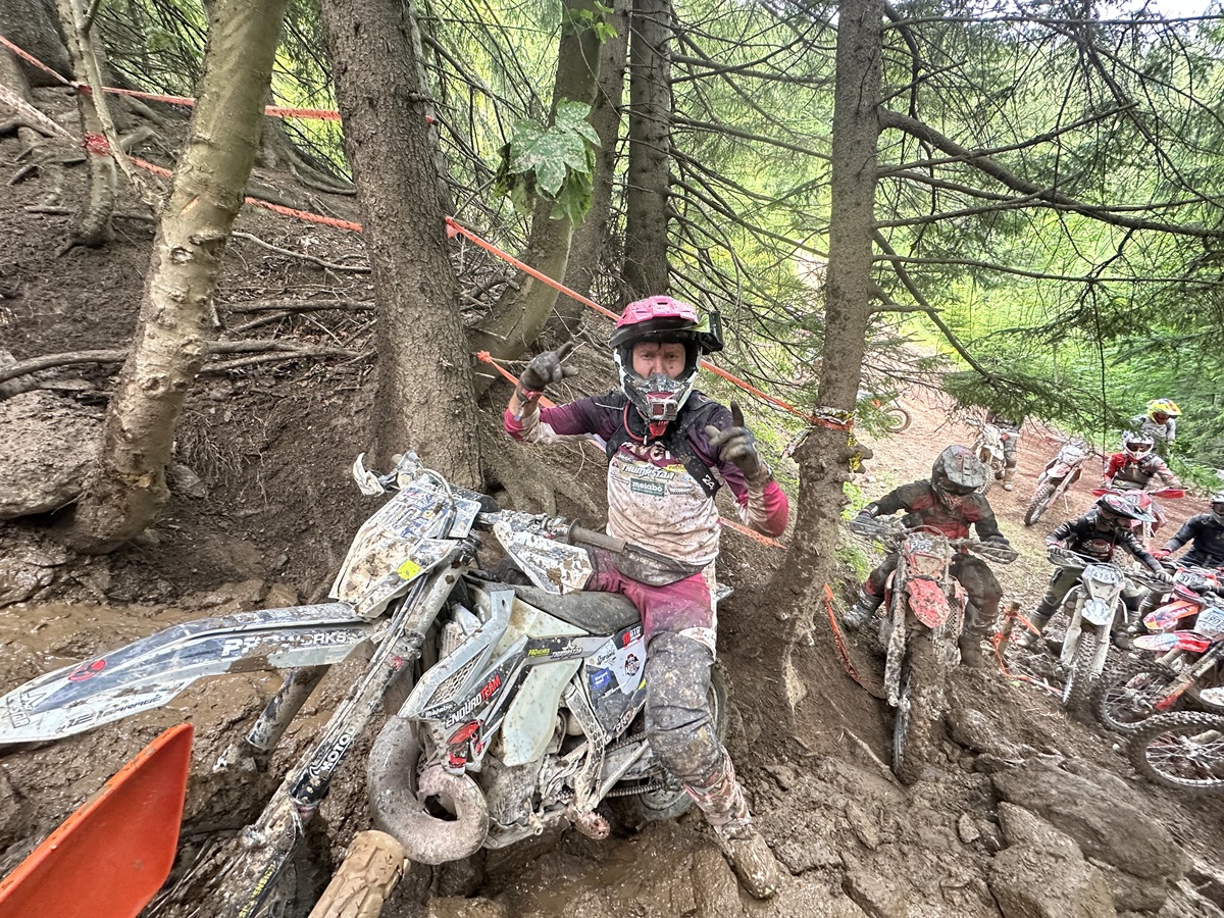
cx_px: 612
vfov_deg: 85.7
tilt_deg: -17.2
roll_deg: +2.8
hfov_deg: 102.1
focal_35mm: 14
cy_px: 459
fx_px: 495
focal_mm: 2.22
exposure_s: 1/99
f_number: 2.2
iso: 250
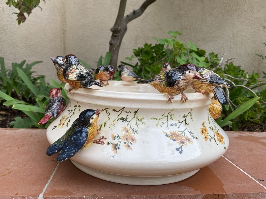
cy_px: 100
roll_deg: -3.9
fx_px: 200
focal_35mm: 26
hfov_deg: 67.3
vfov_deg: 53.1
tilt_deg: -7.7
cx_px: 133
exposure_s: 1/230
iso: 32
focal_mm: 4.25
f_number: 1.8
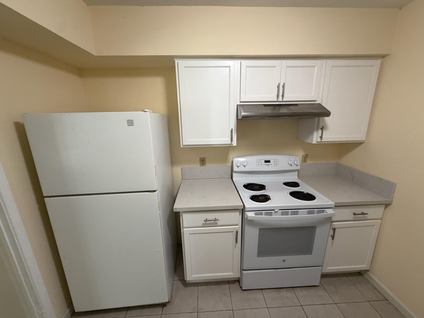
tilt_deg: -13.2
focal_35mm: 14
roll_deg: +0.0
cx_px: 212
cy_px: 159
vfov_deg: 85.7
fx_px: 171
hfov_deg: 102.1
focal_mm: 2.22
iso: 250
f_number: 2.2
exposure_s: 1/60
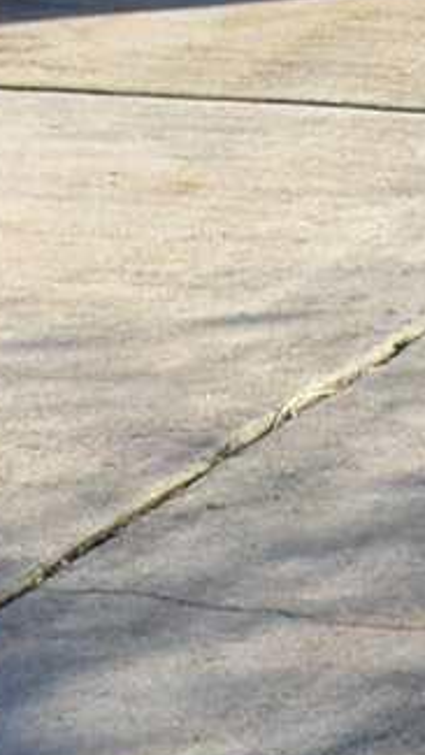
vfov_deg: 7.5
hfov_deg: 4.6
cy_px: -1073
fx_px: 5345
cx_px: 337
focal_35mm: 267
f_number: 7.1
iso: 100
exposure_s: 1/200
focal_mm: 18
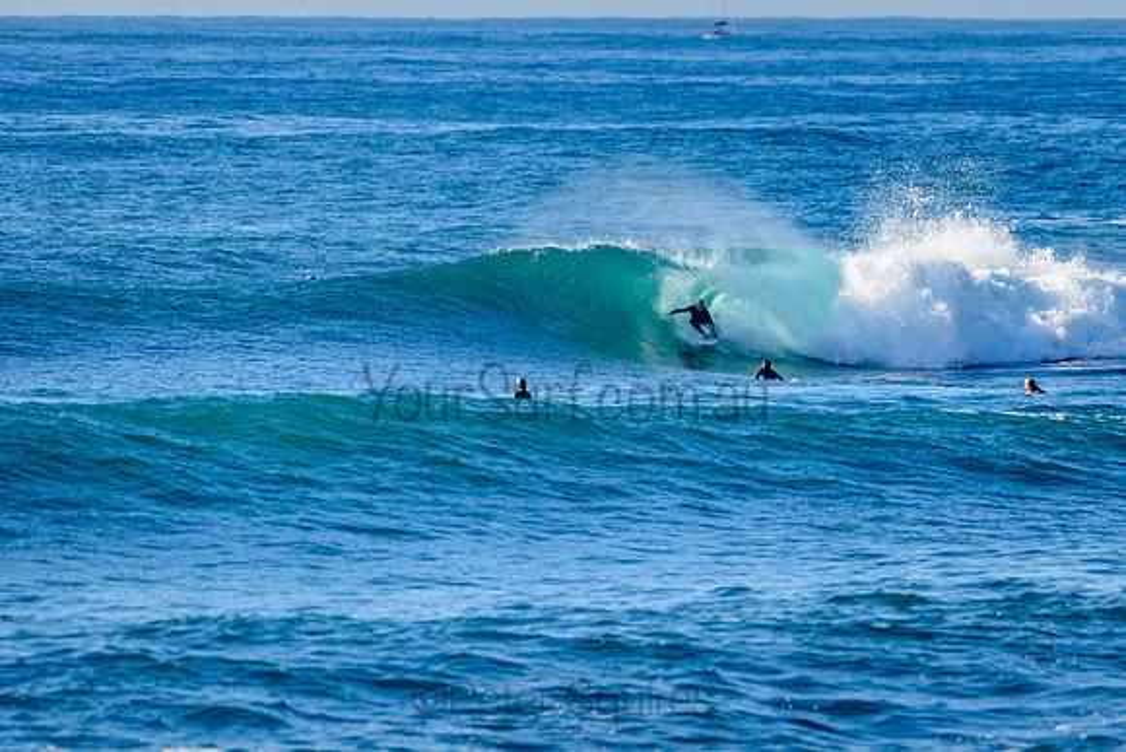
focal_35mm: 613
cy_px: 321
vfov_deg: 2.2
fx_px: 19184
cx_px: 690
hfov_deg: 3.4
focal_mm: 500
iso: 250
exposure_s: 1/2000
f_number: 5.6
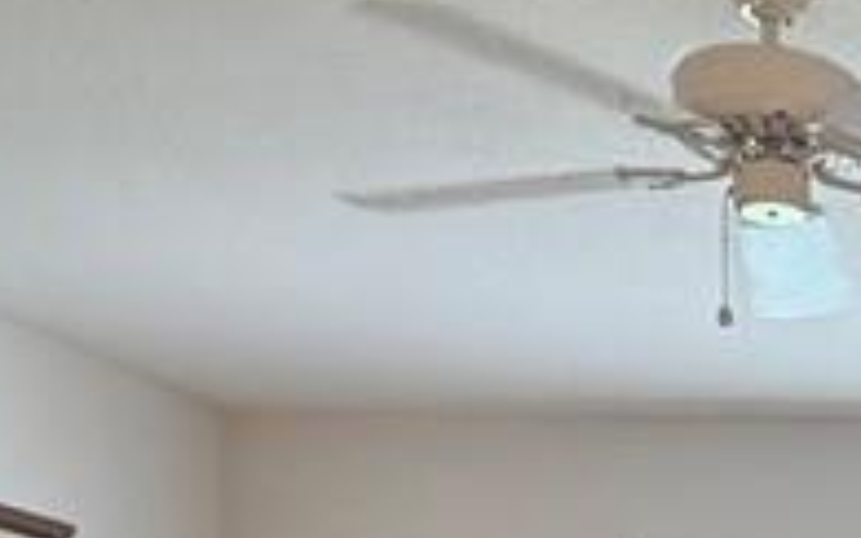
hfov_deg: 22.0
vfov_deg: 14.7
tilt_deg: -3.2
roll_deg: -1.0
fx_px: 1831
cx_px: 1285
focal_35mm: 78
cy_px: 957
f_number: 2.2
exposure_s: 1/120
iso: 250
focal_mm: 2.22
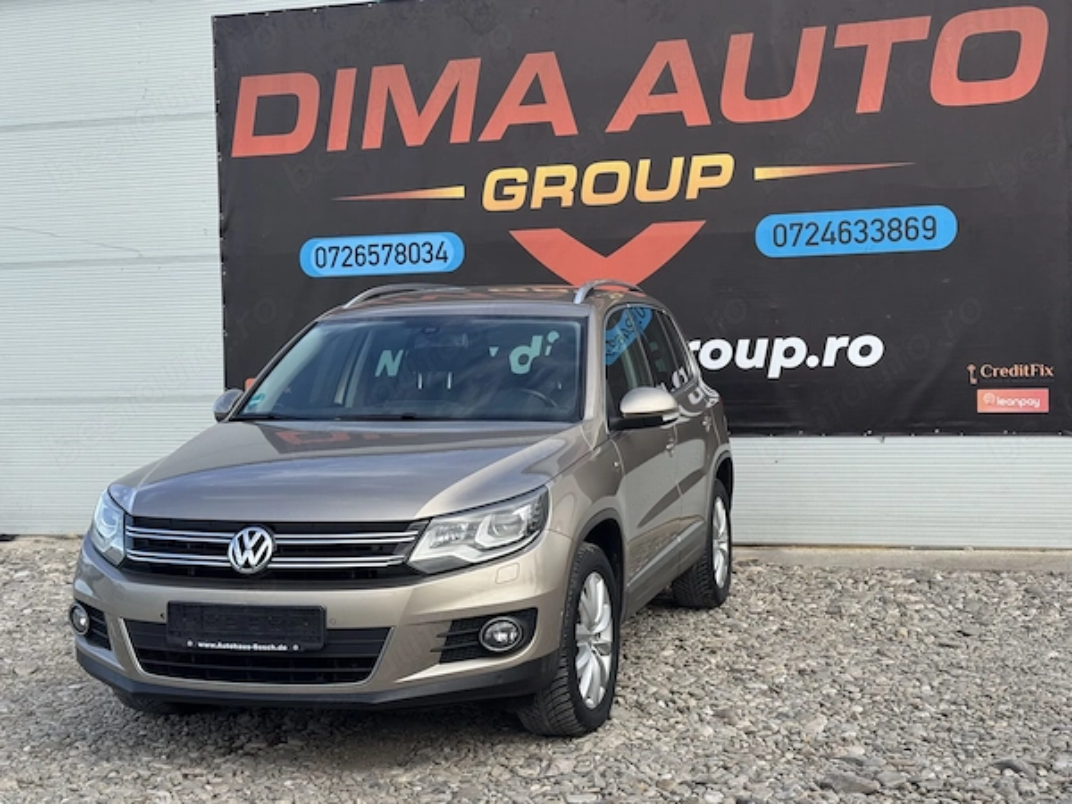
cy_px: 402
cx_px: 536
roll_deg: +1.2
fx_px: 1486
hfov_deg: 39.7
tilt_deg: -1.1
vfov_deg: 30.3
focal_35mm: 48
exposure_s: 1/1724
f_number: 1.78
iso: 64
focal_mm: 6.76
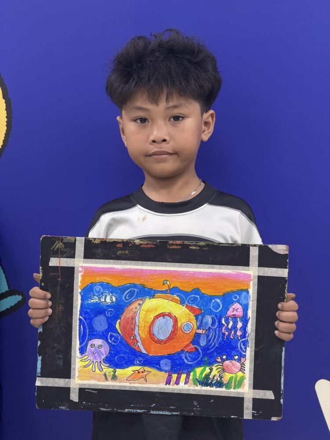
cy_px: 220
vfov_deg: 19.6
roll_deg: -1.1
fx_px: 1271
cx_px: 165
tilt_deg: -8.5
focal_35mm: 100
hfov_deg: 14.8
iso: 400
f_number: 2.8
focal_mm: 16.89
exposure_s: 1/100
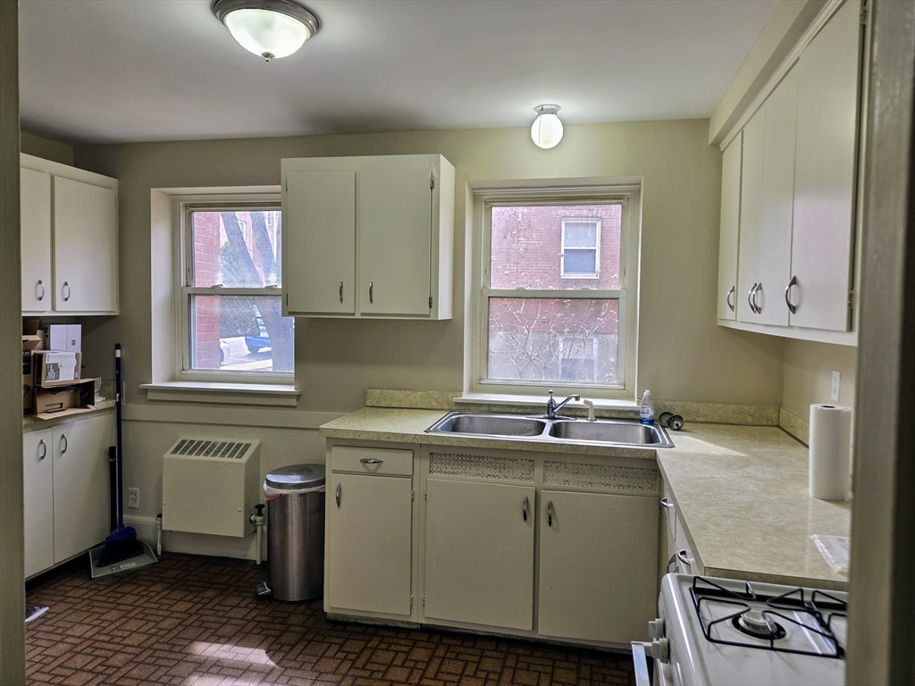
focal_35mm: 23
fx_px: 608
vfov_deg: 58.9
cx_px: 458
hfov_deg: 73.9
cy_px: 343
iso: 50
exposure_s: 1/120
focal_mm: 5.4
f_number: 1.8
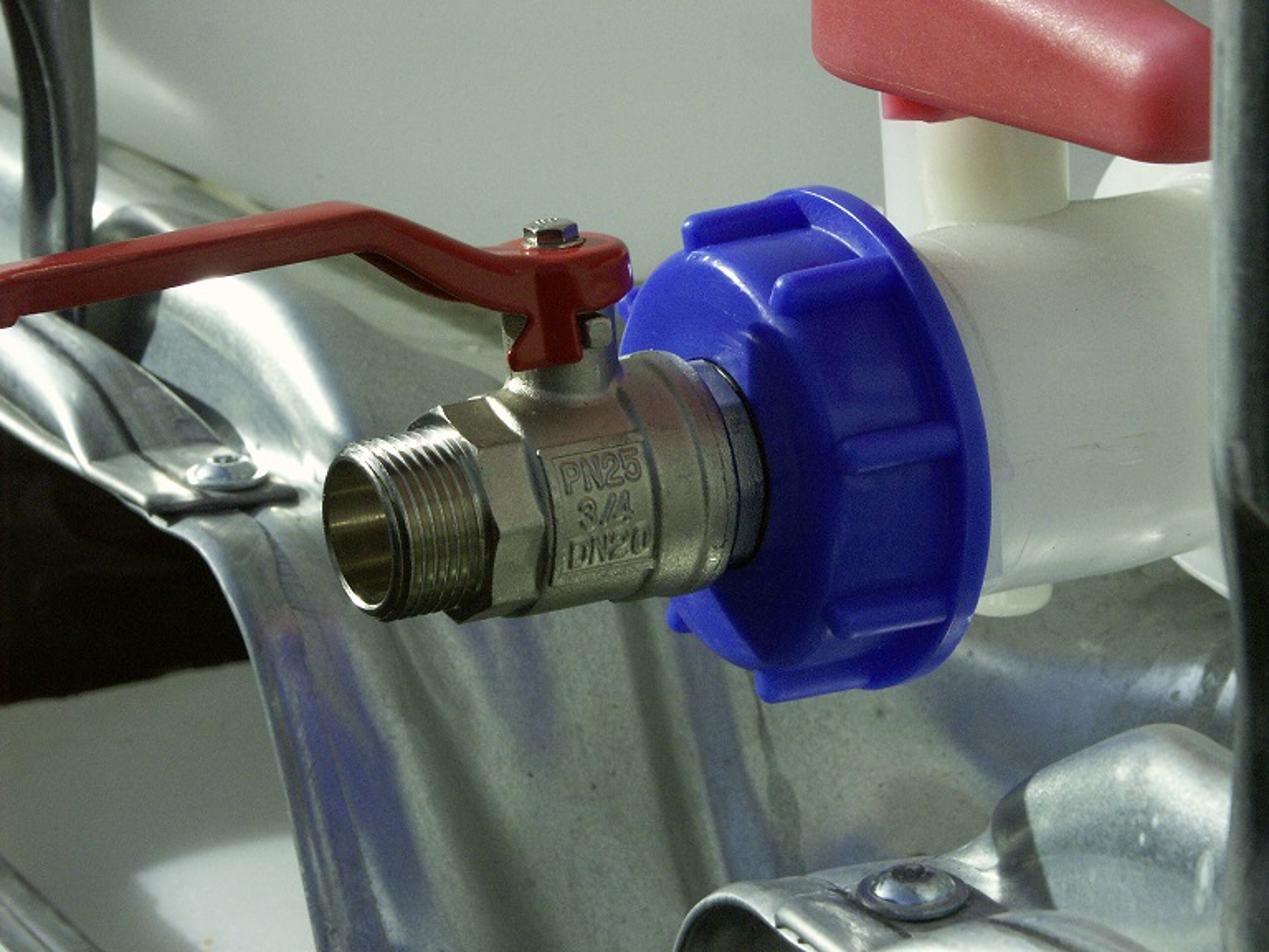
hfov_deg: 15.6
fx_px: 4619
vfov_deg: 11.8
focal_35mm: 126
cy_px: 476
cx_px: 634
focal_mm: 32.28
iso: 400
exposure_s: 1/1600
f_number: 9
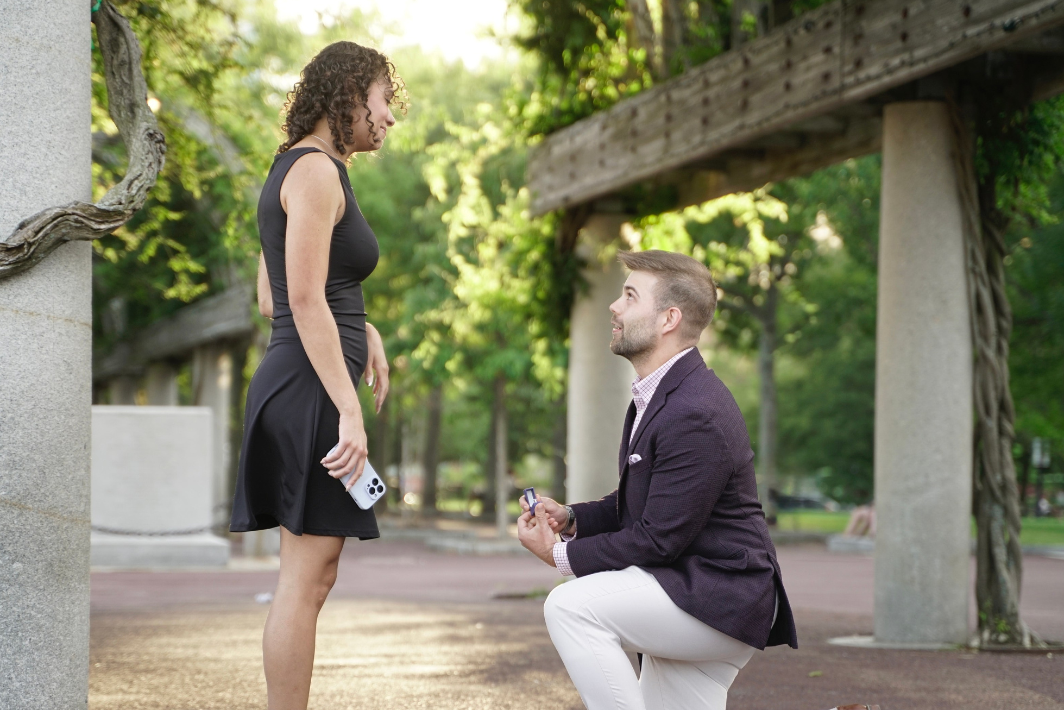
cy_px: 409
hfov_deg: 20.8
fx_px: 2897
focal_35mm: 98
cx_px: 530
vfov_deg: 14.0
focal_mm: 75
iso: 320
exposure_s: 1/320
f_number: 2.8
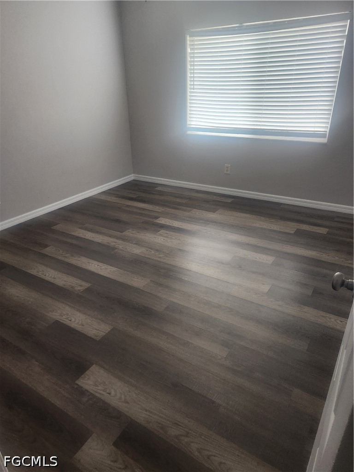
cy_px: 236
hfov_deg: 58.9
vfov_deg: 73.9
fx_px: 314
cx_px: 177
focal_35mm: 23
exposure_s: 1/120
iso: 400
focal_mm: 5.4
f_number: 1.8
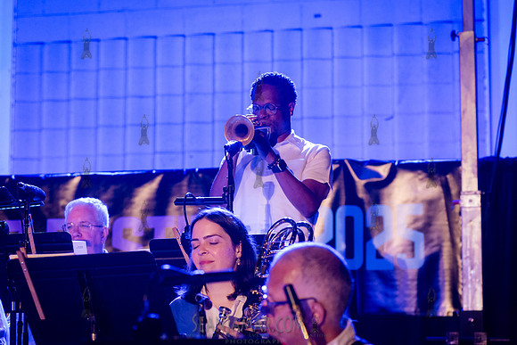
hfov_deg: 15.1
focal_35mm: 136
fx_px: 1952
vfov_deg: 10.1
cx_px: 252
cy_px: 141
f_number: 4
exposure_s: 1/640
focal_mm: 112
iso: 5000
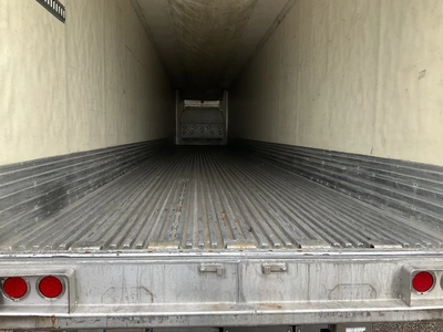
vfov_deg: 48.2
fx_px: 371
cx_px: 222
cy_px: 166
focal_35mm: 29
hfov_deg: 61.7
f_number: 1.8
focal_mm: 3
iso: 32
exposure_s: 1/122
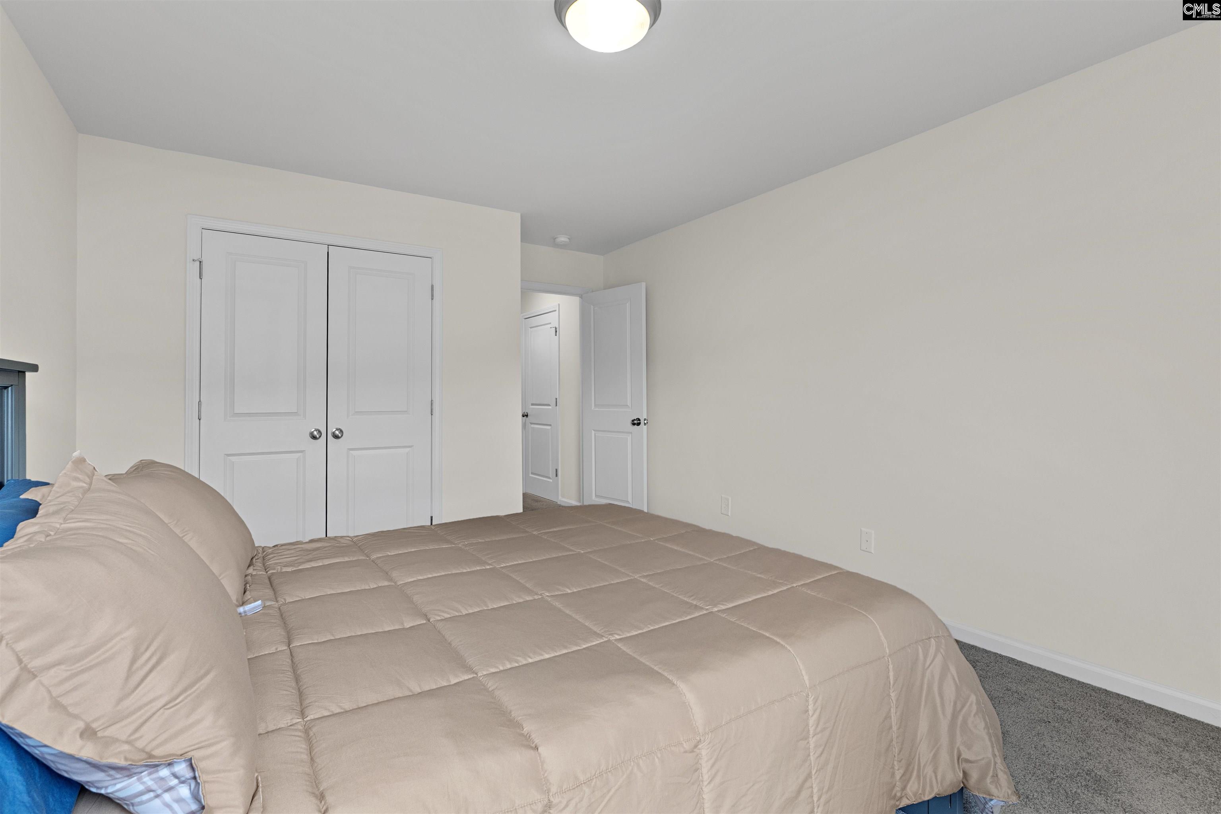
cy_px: 407
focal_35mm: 16
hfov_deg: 95.0
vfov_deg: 72.1
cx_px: 610
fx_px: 560
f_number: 6.3
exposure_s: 1/13
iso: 320
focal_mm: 11
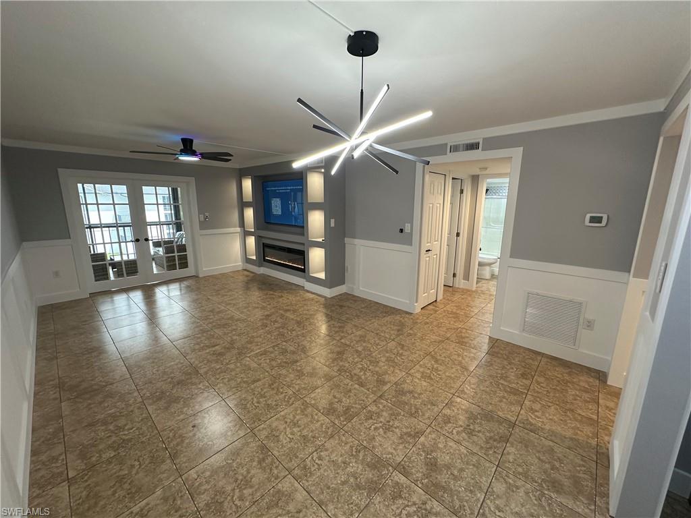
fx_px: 279
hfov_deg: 102.1
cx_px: 346
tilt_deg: -10.9
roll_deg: -0.6
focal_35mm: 14
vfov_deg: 85.7
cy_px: 259
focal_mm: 2.22
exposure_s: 1/120
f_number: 2.2
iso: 200
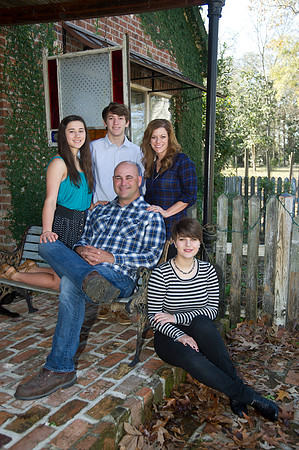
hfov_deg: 35.0
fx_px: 474
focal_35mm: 38
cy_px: 225
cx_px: 150
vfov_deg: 50.7
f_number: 6.3
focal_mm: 38
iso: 400
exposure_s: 1/125
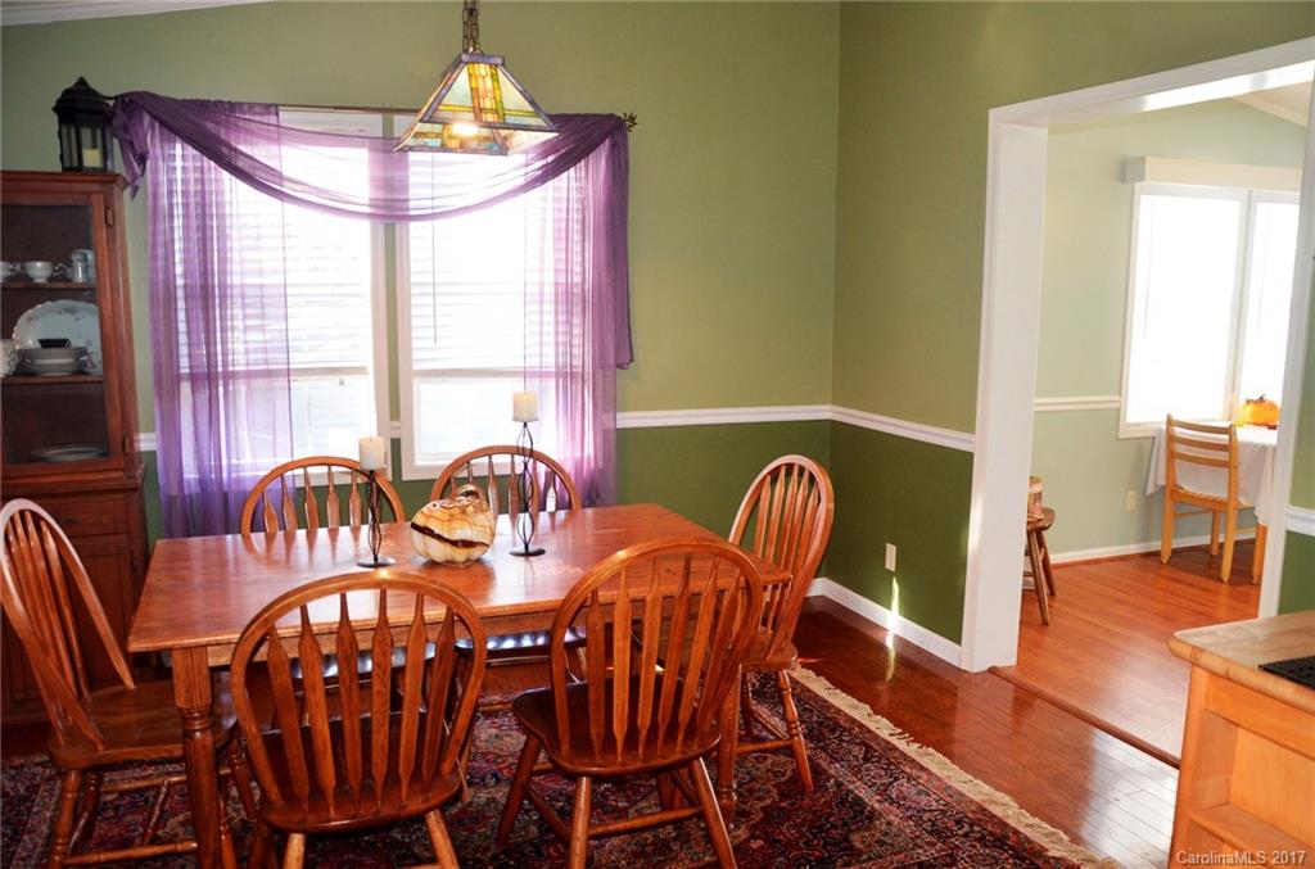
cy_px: 434
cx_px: 658
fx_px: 984
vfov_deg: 47.7
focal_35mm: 27
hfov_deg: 67.5
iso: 450
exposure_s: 1/60
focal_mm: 18
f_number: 3.5
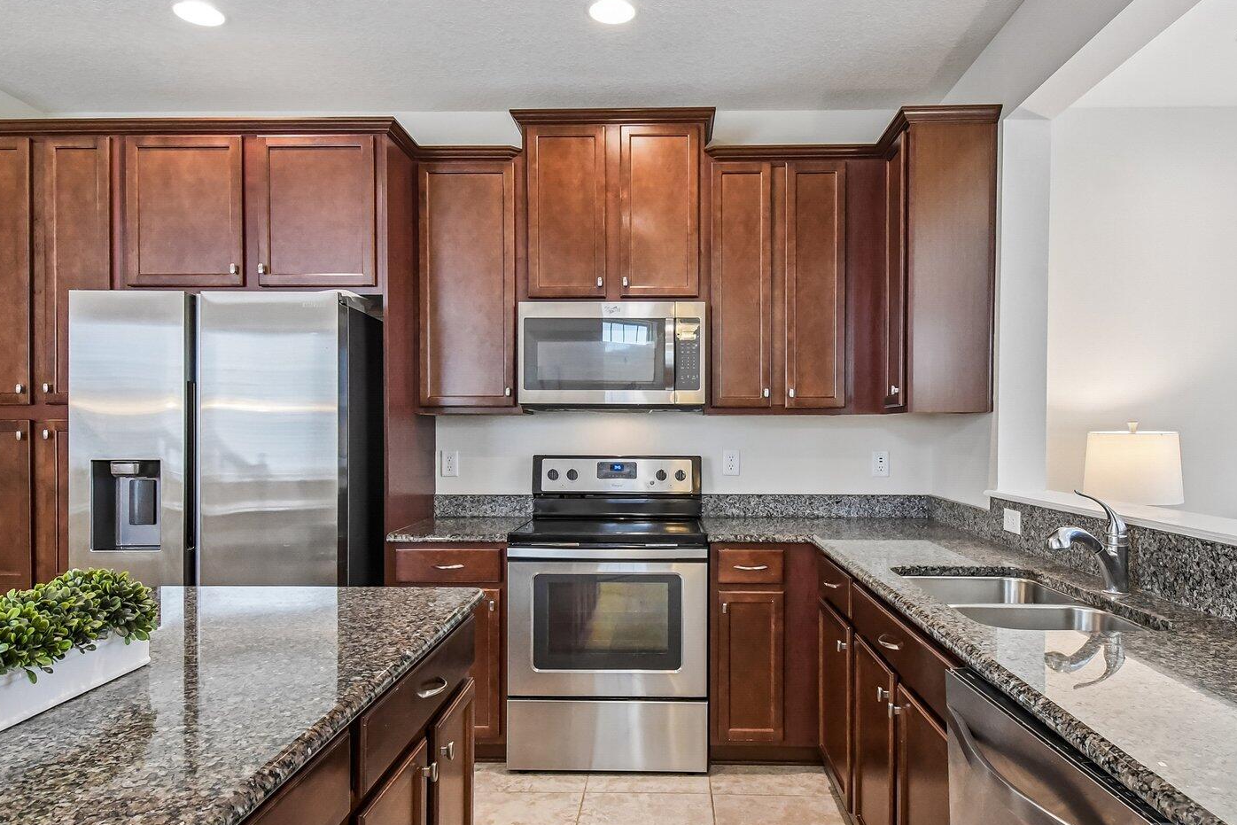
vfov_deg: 57.2
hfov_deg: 78.6
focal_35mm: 22
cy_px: 413
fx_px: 756
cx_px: 618
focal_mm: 10
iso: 4000
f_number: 8
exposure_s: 1/125
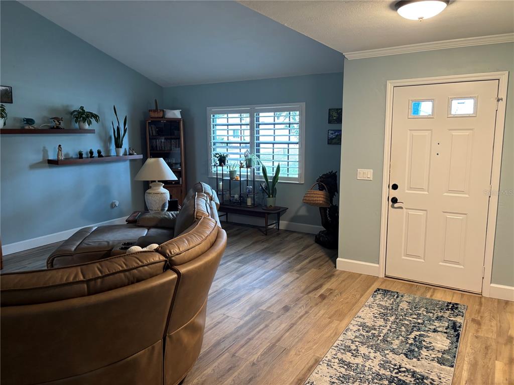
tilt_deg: -7.0
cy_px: 192
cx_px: 257
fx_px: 386
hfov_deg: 67.3
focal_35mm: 26
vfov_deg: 53.1
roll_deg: +0.5
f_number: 1.6
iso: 200
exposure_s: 1/60
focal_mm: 5.96
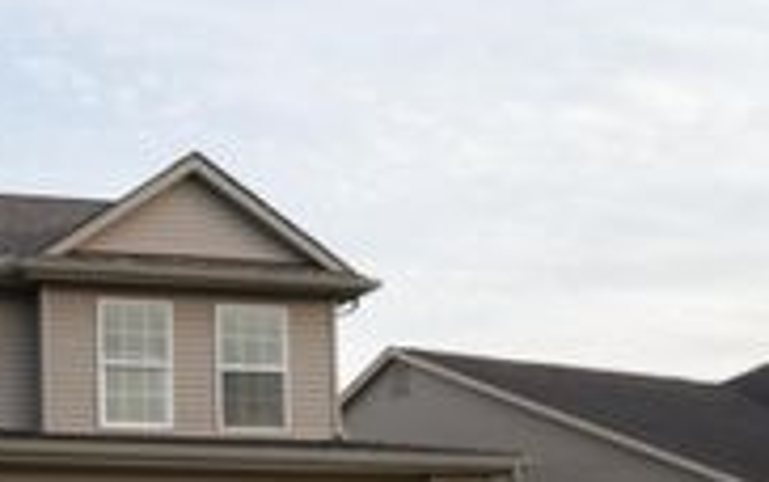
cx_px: -123
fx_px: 1405
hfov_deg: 27.4
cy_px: 602
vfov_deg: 18.3
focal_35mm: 67
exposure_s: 1/125
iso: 100
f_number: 5.6
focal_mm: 24
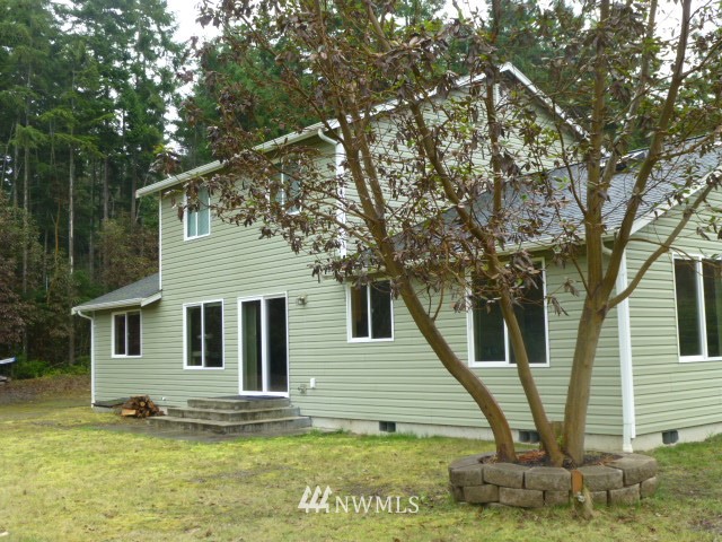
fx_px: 813
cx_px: 361
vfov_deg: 36.8
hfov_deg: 47.9
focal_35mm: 39
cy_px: 271
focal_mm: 6.9
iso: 100
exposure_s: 1/60
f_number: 3.7
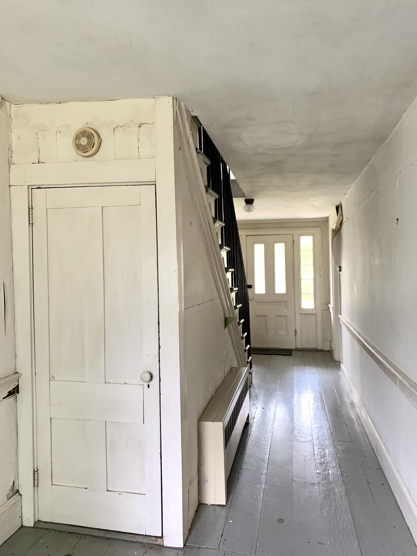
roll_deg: +1.5
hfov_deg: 53.1
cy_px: 278
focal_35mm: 26
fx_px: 418
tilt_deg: +0.6
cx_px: 208
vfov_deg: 67.3
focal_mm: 4.25
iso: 100
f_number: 1.8
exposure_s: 1/60
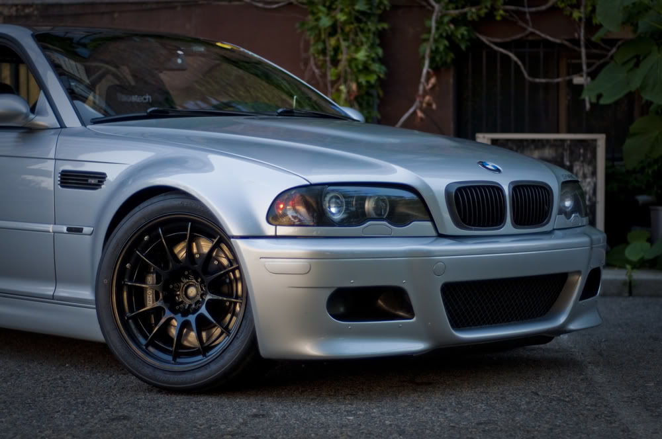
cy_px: 220
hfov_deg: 27.0
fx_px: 1377
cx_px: 331
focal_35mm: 75
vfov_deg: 18.1
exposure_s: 1/2500
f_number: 1.8
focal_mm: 50
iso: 400
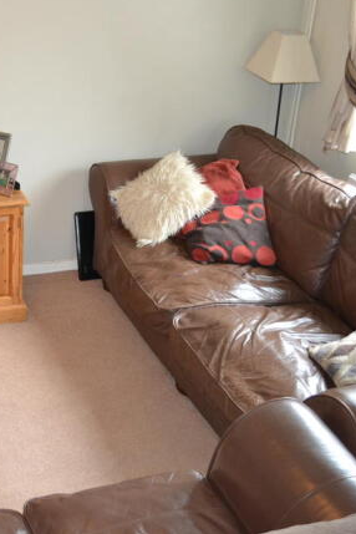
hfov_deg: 23.5
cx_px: -8
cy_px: 263
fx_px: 816
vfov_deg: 36.2
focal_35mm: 55
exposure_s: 1/60
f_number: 4
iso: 1400
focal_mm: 24
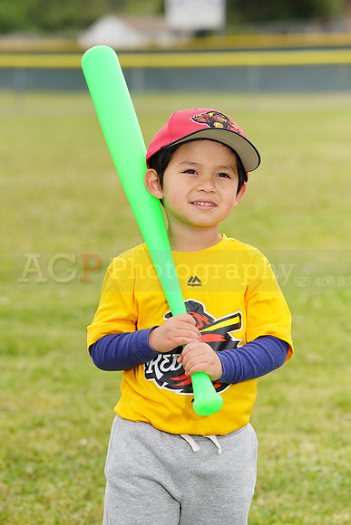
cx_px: 176
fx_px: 2923
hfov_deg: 6.9
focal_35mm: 200
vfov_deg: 10.3
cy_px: 262
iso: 100
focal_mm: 200
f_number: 8
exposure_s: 1/250
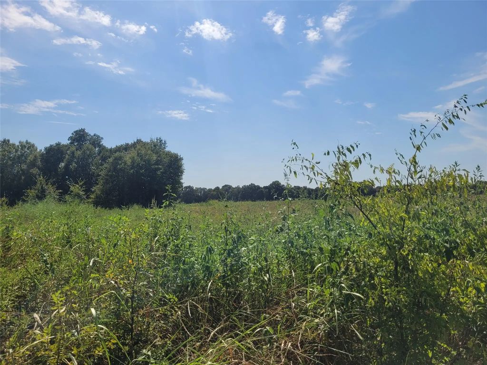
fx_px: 366
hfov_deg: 67.3
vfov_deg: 53.1
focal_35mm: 26
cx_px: 244
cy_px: 182
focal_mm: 5.4
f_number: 1.8
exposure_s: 1/4717
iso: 40
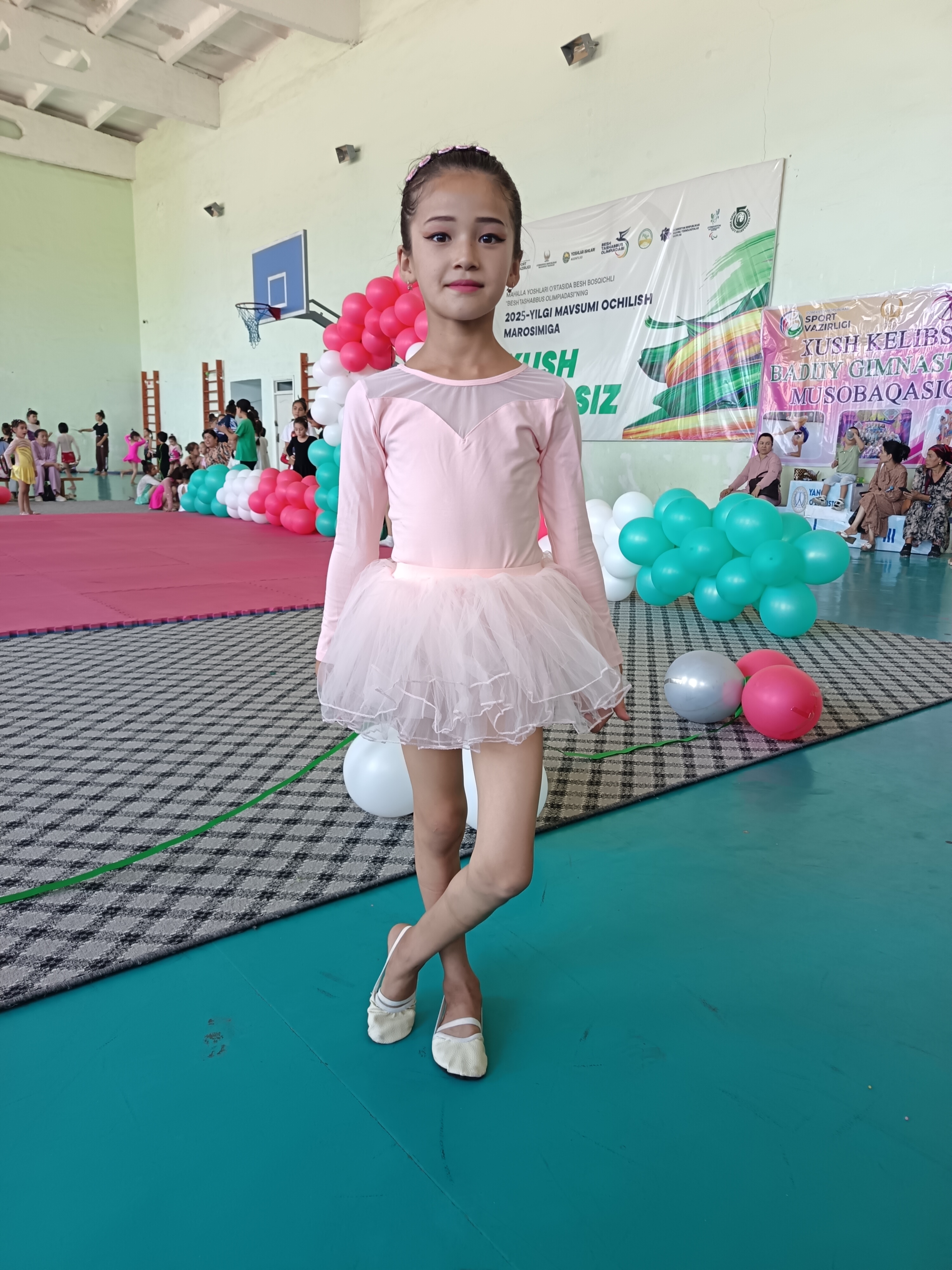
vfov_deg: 71.6
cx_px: 476
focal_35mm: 24
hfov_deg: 56.8
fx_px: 880
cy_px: 635
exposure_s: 1/50
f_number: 1.75
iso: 616
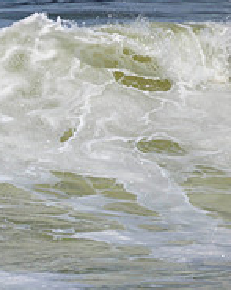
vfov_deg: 0.8
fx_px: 20279
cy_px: 132
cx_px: -193
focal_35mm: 2371
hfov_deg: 0.7
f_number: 11
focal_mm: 800
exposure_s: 1/2000
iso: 400
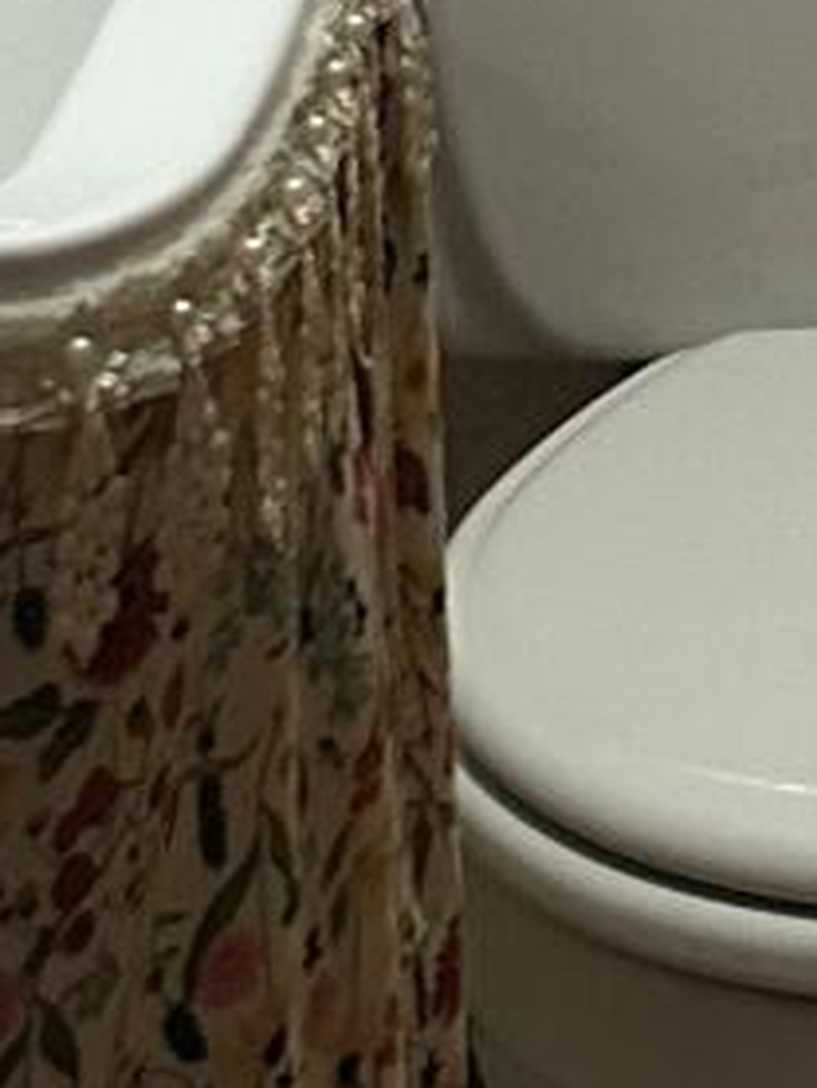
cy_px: -1693
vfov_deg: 9.8
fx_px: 5440
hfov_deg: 8.4
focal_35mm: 173
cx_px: 1143
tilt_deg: -0.4
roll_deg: +0.1
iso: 400
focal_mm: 6.86
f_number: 1.78
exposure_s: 1/60
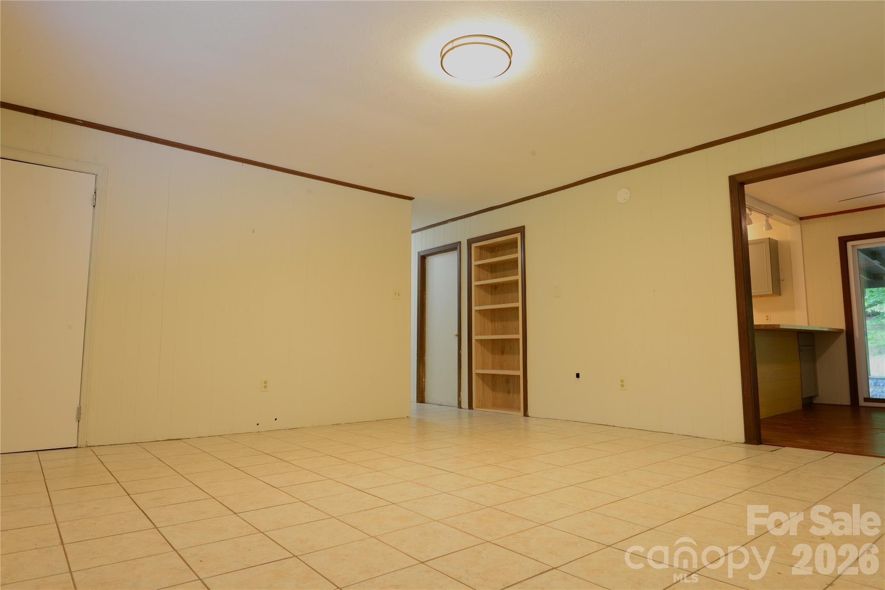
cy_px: 295
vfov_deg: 57.2
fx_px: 541
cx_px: 442
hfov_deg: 78.6
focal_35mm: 22
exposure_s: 1.3
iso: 200
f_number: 10
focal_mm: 22
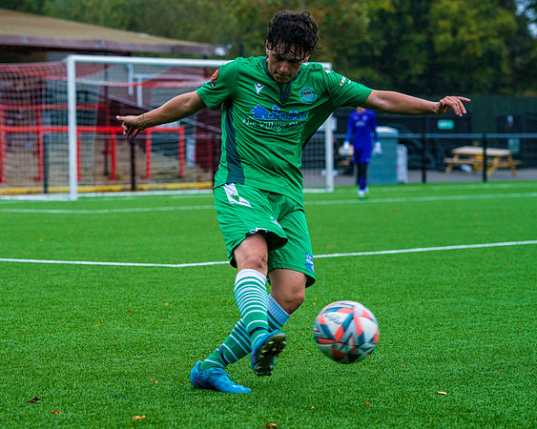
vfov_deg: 10.2
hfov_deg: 12.7
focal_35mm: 152
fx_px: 2412
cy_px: 225
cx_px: 133
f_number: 4
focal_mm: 105
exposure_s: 1/2000
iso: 1000
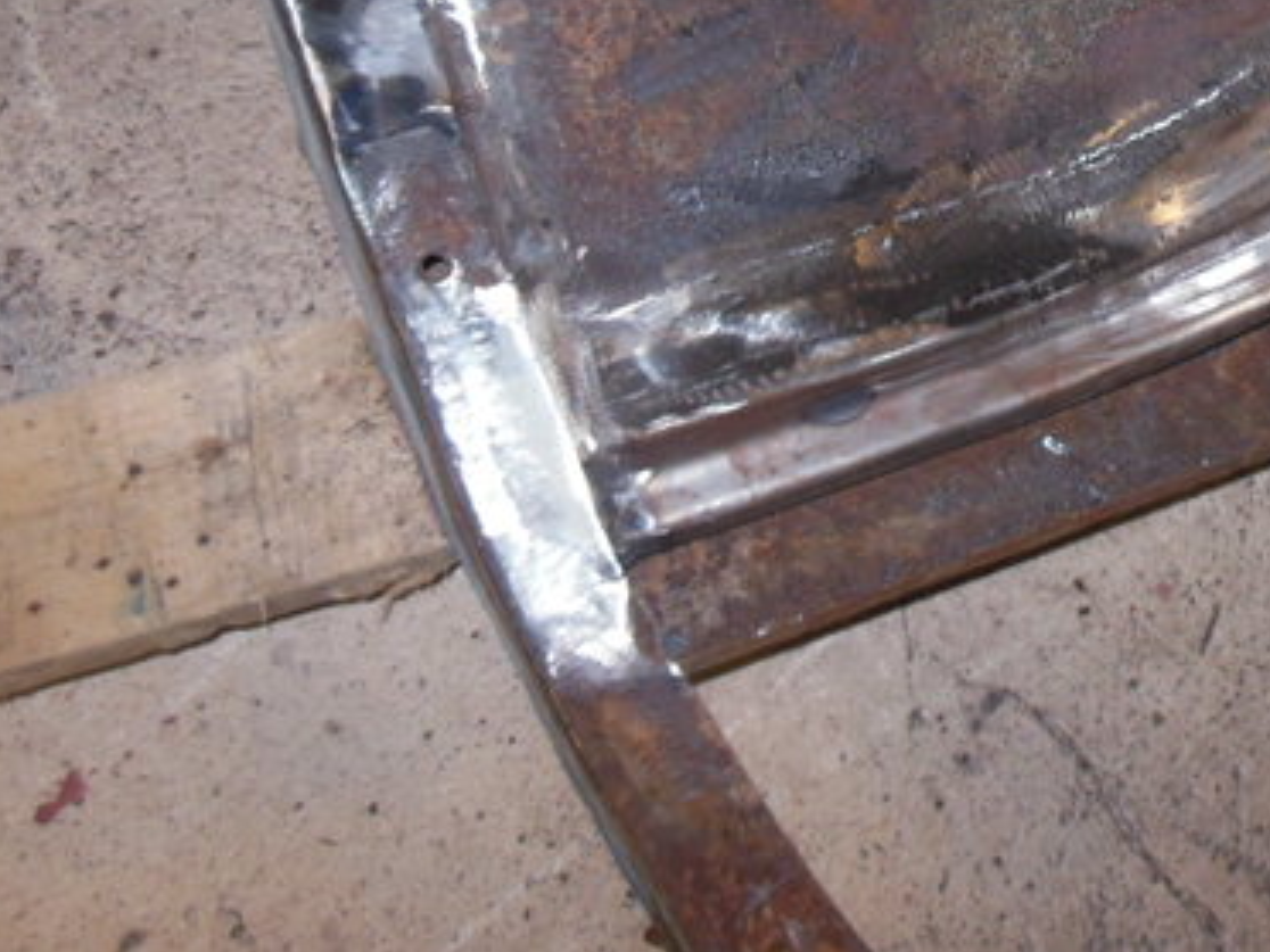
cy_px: 60
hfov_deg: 38.9
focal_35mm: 47
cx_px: 1014
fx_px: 1724
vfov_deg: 29.4
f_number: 3.2
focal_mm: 4.5
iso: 200
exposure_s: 1/25
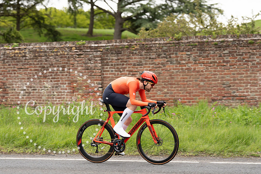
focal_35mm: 100
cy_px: 87
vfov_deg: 13.7
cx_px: 130
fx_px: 725
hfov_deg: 20.4
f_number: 3.5
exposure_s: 1/1000
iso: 400
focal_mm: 100
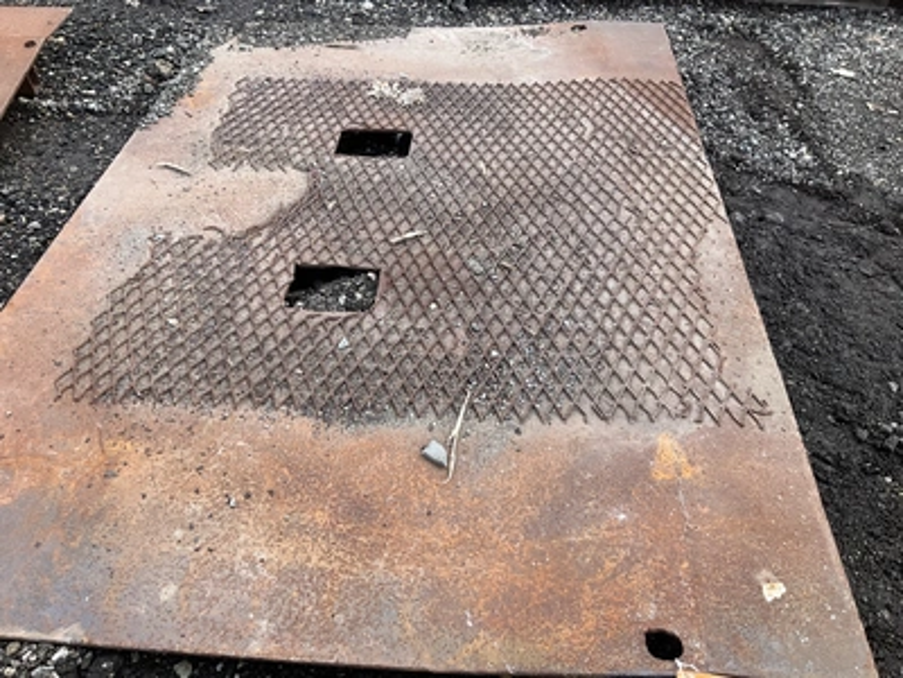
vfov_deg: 48.2
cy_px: 339
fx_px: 756
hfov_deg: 61.7
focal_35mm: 29
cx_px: 452
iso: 25
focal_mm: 3
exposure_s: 1/370
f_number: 1.8
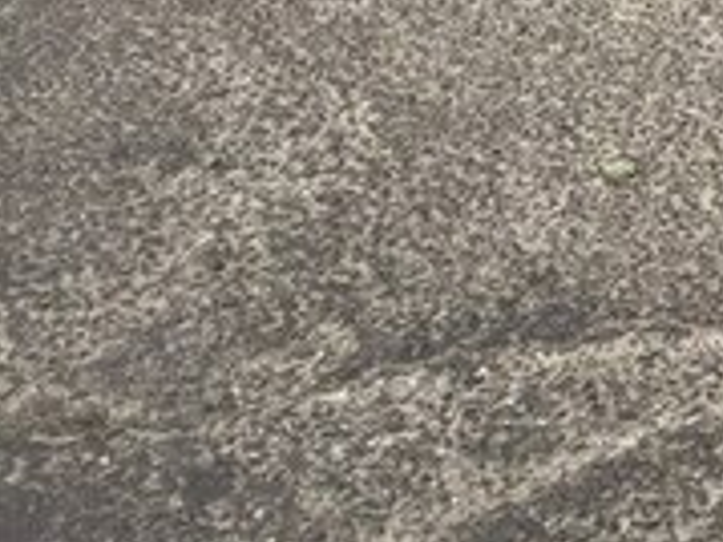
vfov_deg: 12.7
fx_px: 2233
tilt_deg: -17.3
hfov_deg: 15.9
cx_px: 1260
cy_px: -390
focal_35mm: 107
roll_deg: -1.5
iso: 32
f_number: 2.2
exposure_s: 1/807
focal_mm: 4.15
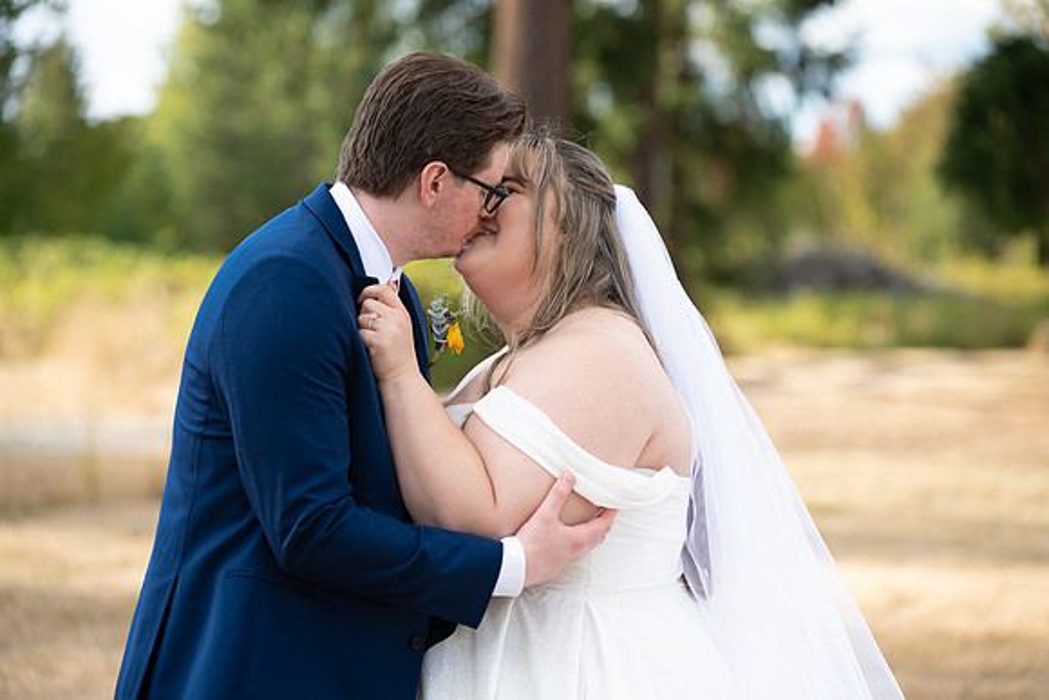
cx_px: 524
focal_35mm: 103
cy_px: 350
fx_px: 3002
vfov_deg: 13.3
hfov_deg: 19.8
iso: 400
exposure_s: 1/1600
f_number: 2.8
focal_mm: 103
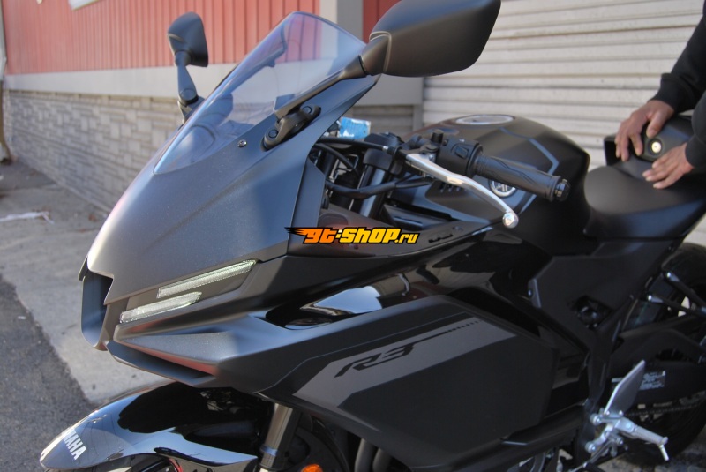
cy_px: 236
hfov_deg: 55.1
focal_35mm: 34
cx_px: 353
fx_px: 677
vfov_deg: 38.4
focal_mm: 23
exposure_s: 1/80
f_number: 5.6
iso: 100
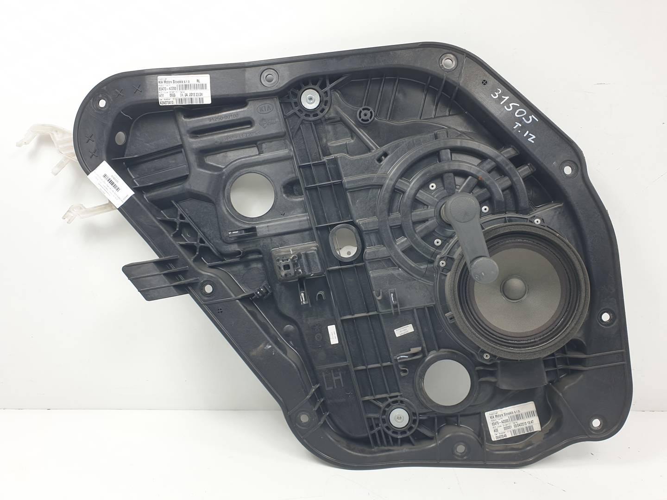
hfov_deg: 67.3
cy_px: 250
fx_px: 501
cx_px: 334
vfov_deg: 53.1
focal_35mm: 26
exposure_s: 1/135
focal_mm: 4.3
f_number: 2.4
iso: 50
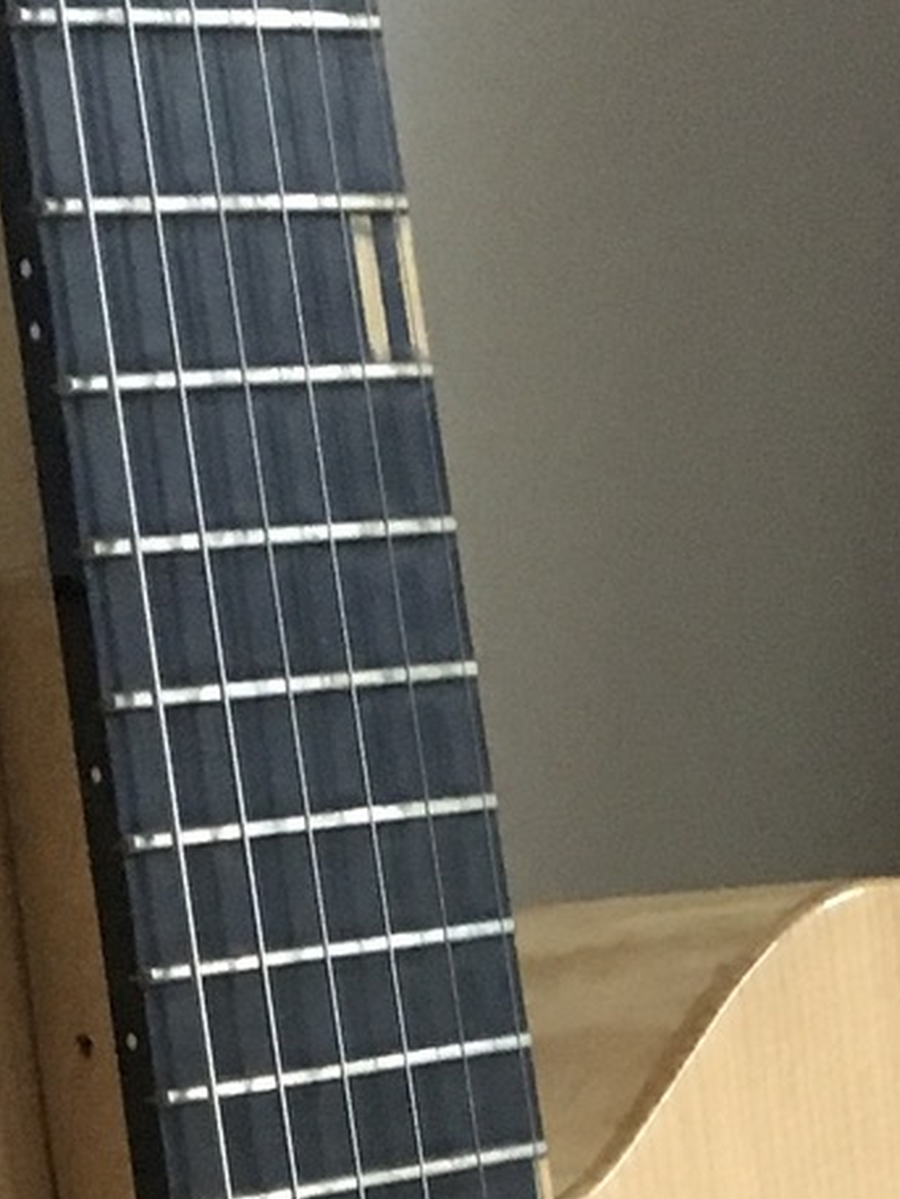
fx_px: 4504
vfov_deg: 13.8
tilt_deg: -27.0
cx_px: 346
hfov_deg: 11.4
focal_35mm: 130
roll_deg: -4.1
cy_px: 2052
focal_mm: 4.15
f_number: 2.2
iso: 200
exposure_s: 1/30
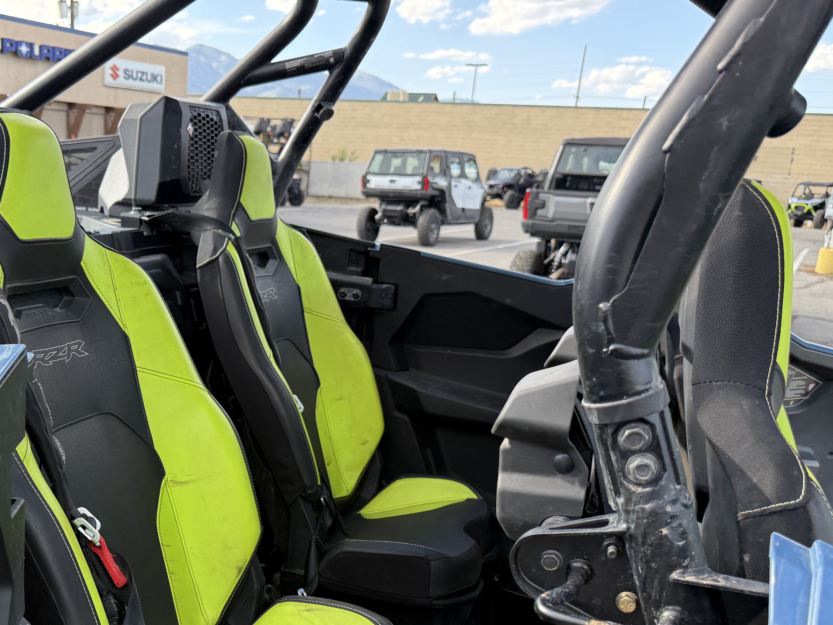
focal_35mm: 38
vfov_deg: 36.6
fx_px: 914
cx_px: 243
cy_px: 490
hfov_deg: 47.7
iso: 100
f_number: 1.78
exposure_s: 1/433
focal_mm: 6.76
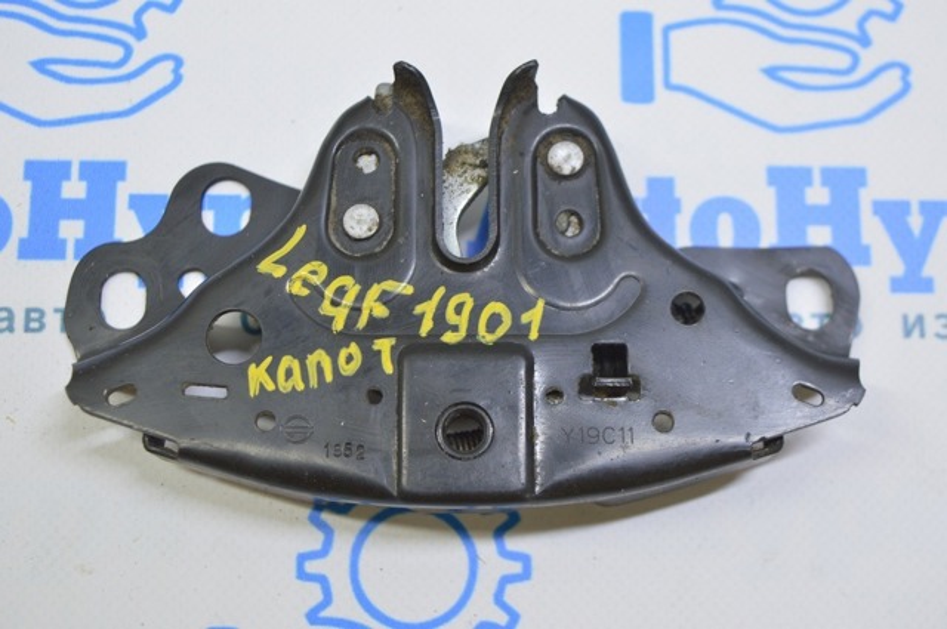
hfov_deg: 35.1
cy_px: 314
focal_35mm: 57
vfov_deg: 23.7
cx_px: 474
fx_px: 1497
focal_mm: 38
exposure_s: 1/20
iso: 400
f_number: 5.6
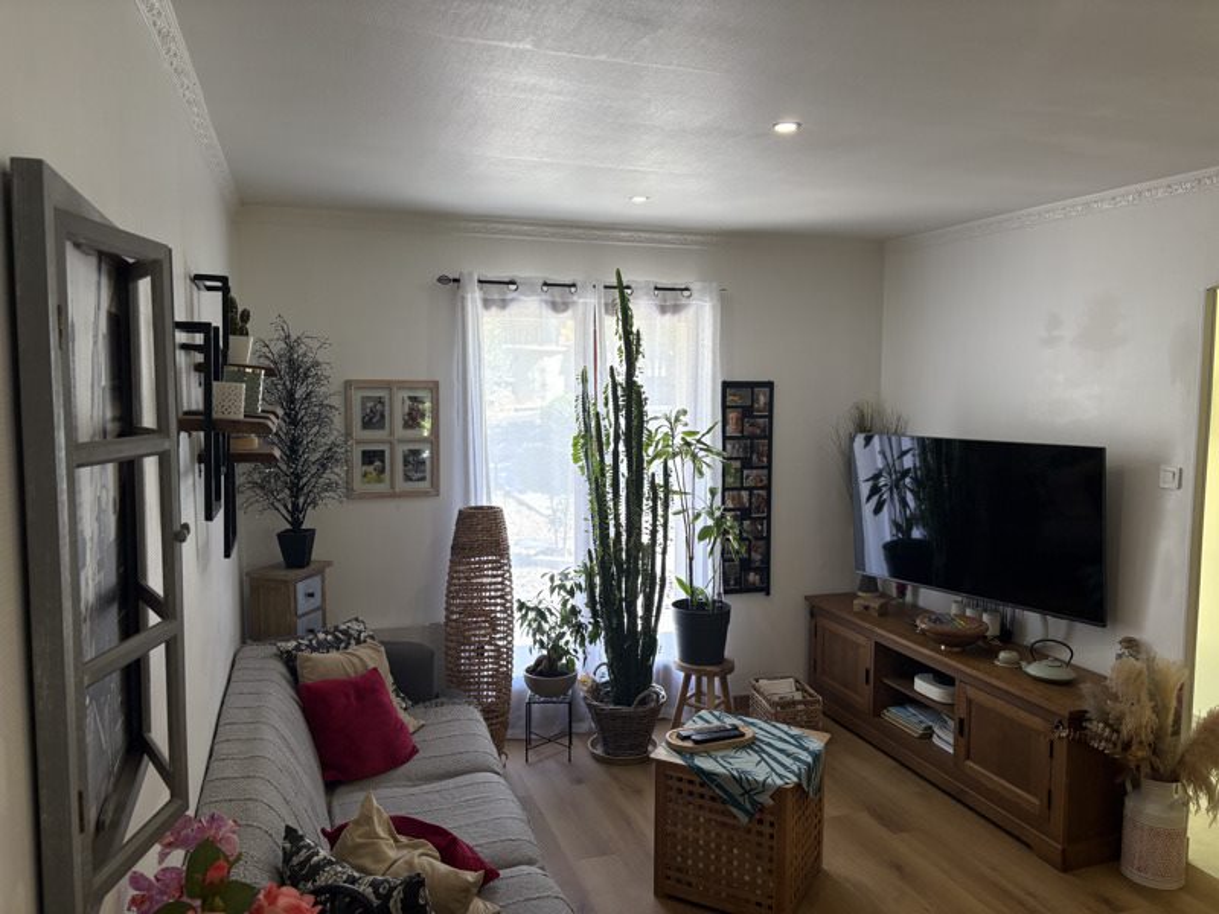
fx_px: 916
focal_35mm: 26
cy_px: 457
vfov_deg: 53.1
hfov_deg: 67.3
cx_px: 610
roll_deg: +0.5
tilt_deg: -4.9
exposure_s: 1/139
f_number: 1.6
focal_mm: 5.96
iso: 125
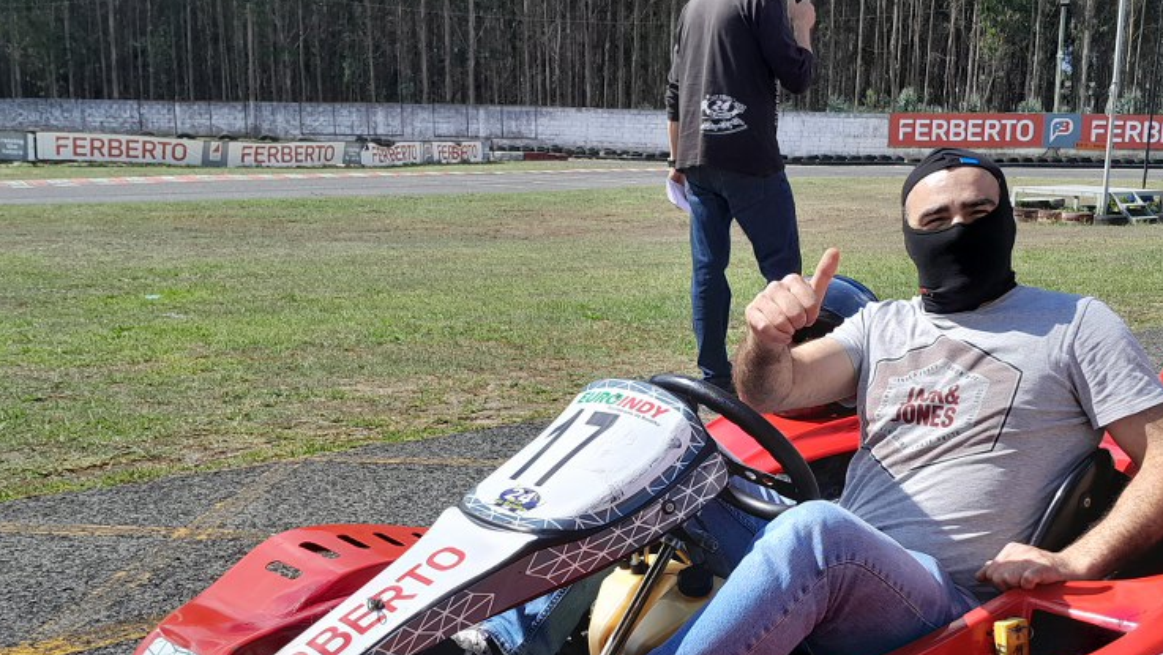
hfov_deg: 49.0
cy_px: 445
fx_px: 1265
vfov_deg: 28.8
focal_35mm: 41
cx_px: 711
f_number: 1.8
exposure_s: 1/549
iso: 40
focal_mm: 3.98
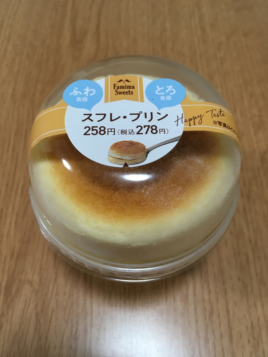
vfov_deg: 61.7
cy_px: 178
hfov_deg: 48.2
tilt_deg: -59.0
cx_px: 134
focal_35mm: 29
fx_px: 299
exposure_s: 1/30
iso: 64
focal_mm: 4.15
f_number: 2.2
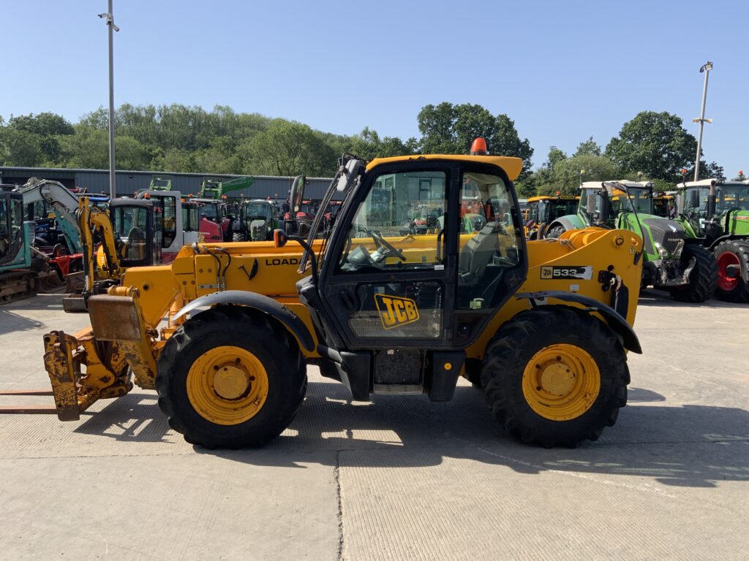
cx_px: 374
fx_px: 627
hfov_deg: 61.7
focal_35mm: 29
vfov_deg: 48.2
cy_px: 280
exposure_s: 1/1195
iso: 16
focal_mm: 3
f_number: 1.8
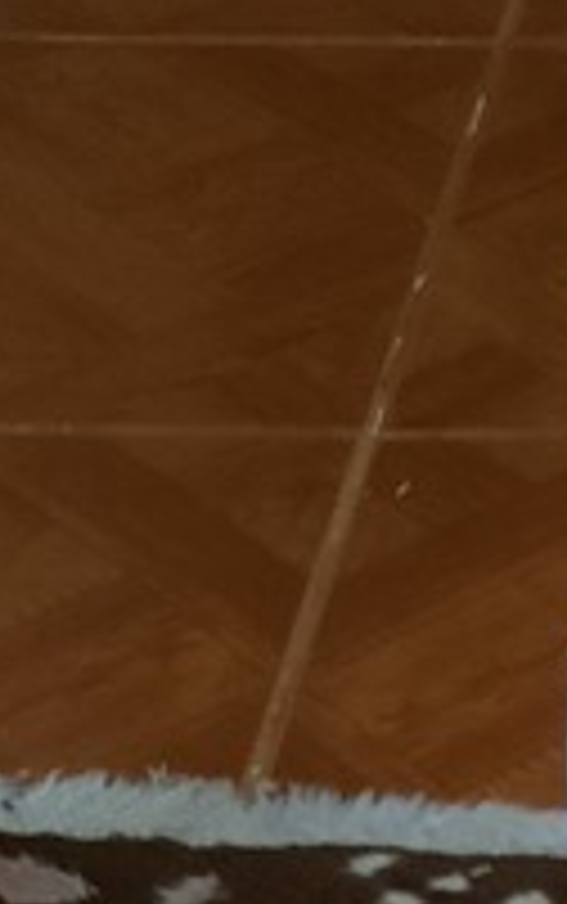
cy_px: 1866
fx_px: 2985
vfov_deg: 14.2
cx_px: 1238
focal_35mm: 121
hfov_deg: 9.9
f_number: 2
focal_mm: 4.6
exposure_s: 1/25
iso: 640
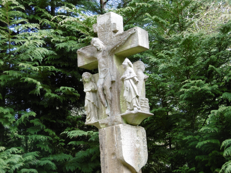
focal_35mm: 78
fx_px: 521
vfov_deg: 18.9
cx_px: 116
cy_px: 86
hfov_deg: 25.0
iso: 100
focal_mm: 14
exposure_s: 1/100
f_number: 4.5
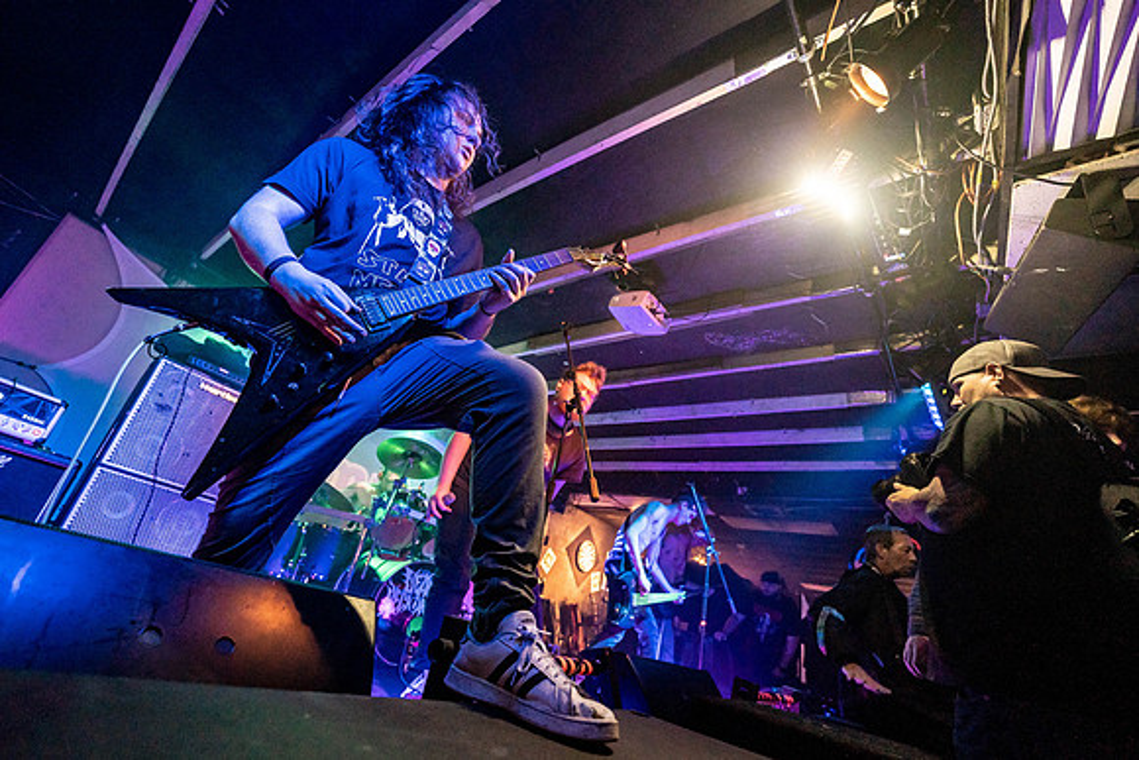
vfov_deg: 78.8
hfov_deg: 101.8
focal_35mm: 15
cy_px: 396
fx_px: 462
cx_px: 545
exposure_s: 1/250
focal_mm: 14
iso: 3200
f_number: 2.8
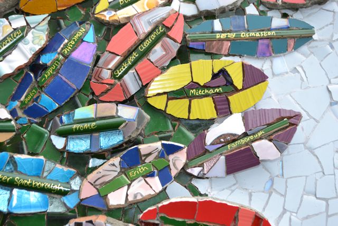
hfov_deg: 38.9
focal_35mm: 51
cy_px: 113
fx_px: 479
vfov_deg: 26.5
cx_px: 169
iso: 160
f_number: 5
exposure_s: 1/60
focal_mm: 34
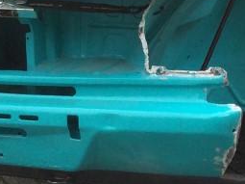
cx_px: 95
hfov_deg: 11.3
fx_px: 1238
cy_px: 13
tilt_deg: -8.8
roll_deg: -0.6
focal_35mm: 175
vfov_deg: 8.4
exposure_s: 1/328
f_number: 2.4
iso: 25
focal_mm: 3.3
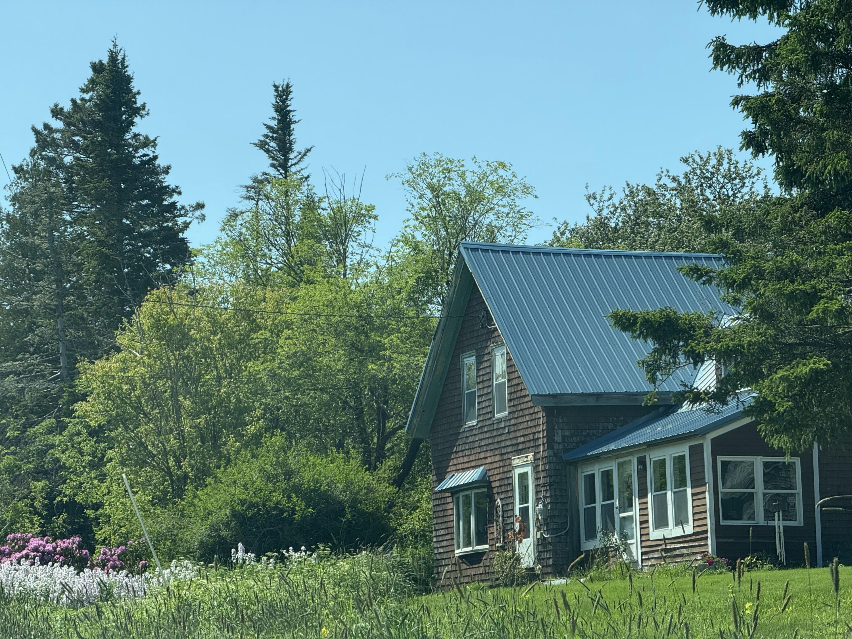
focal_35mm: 120
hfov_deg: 16.4
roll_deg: +1.1
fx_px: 2954
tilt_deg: +8.0
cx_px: 426
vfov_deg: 12.3
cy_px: 320
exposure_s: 1/1167
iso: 50
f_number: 2.8
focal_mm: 15.66
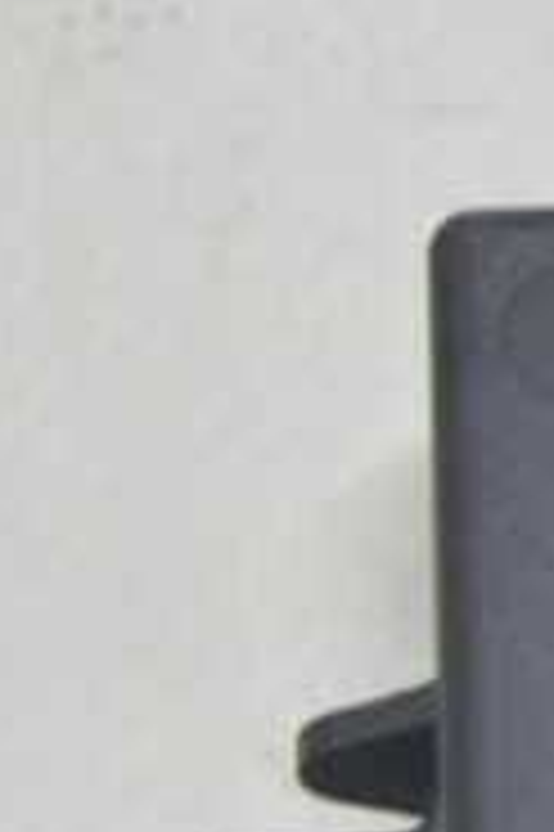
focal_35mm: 431
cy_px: 735
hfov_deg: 3.1
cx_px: 1563
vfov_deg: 4.8
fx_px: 9967
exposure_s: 1/20
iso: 400
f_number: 5.6
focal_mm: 52
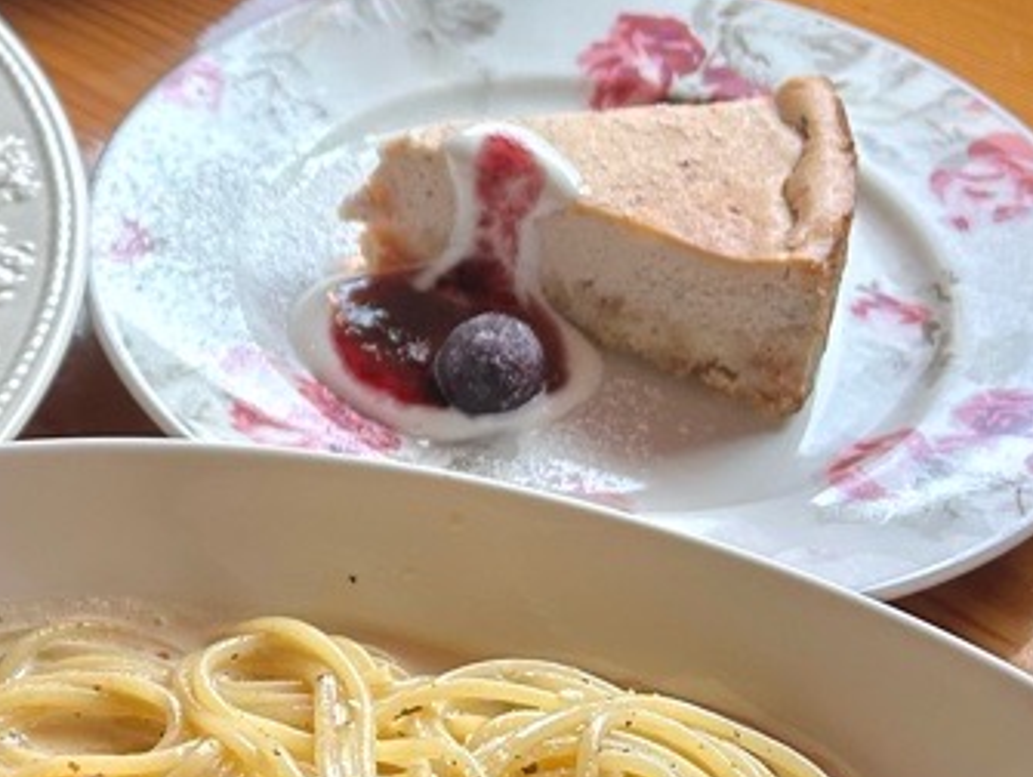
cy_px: 558
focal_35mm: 62
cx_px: -37
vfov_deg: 23.5
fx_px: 1852
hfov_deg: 28.9
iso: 32
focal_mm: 5.7
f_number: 1.5
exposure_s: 1/131
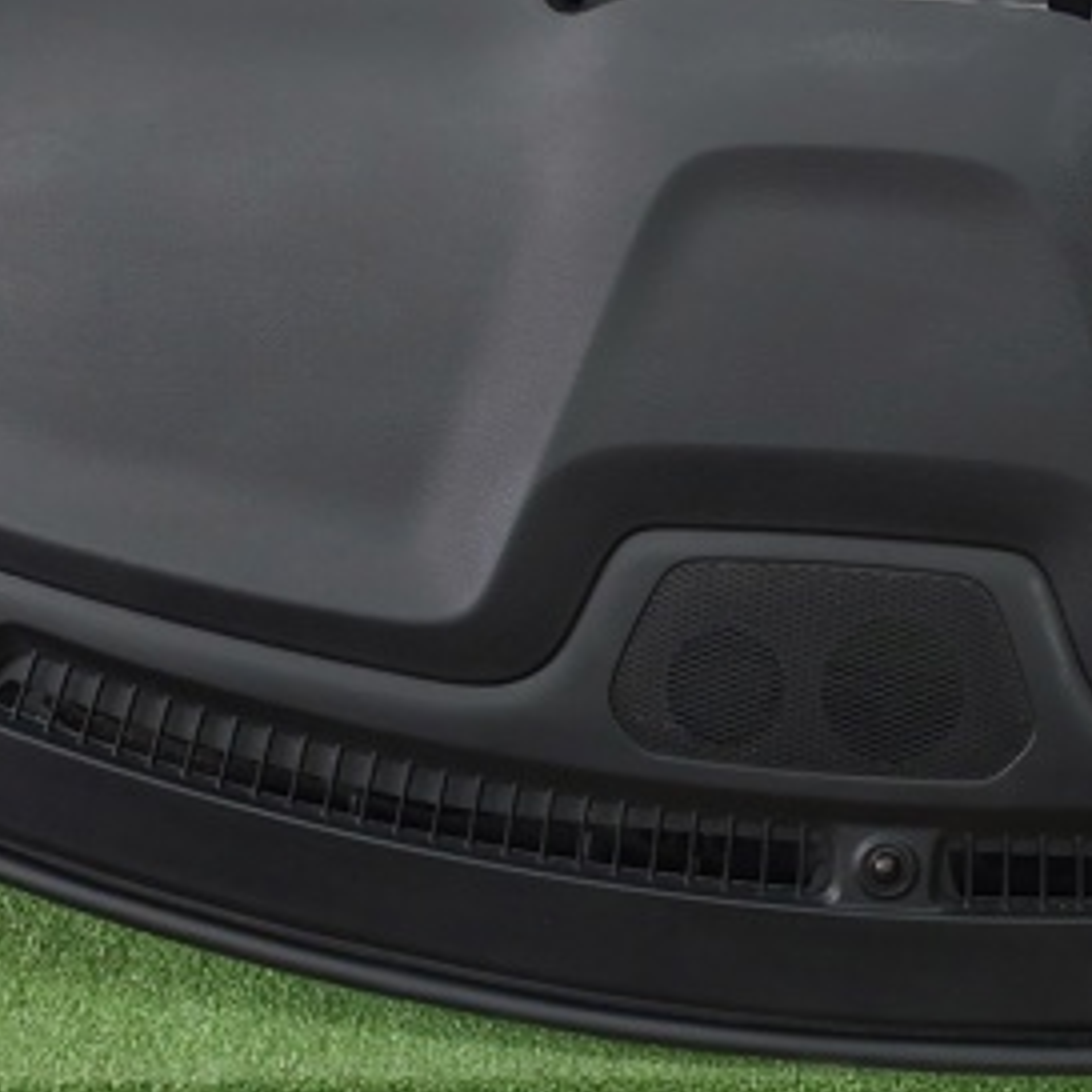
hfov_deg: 28.9
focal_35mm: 58
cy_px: 156
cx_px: 864
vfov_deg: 28.6
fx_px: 2070
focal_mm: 5.32
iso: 320
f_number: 1.8
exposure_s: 1/60
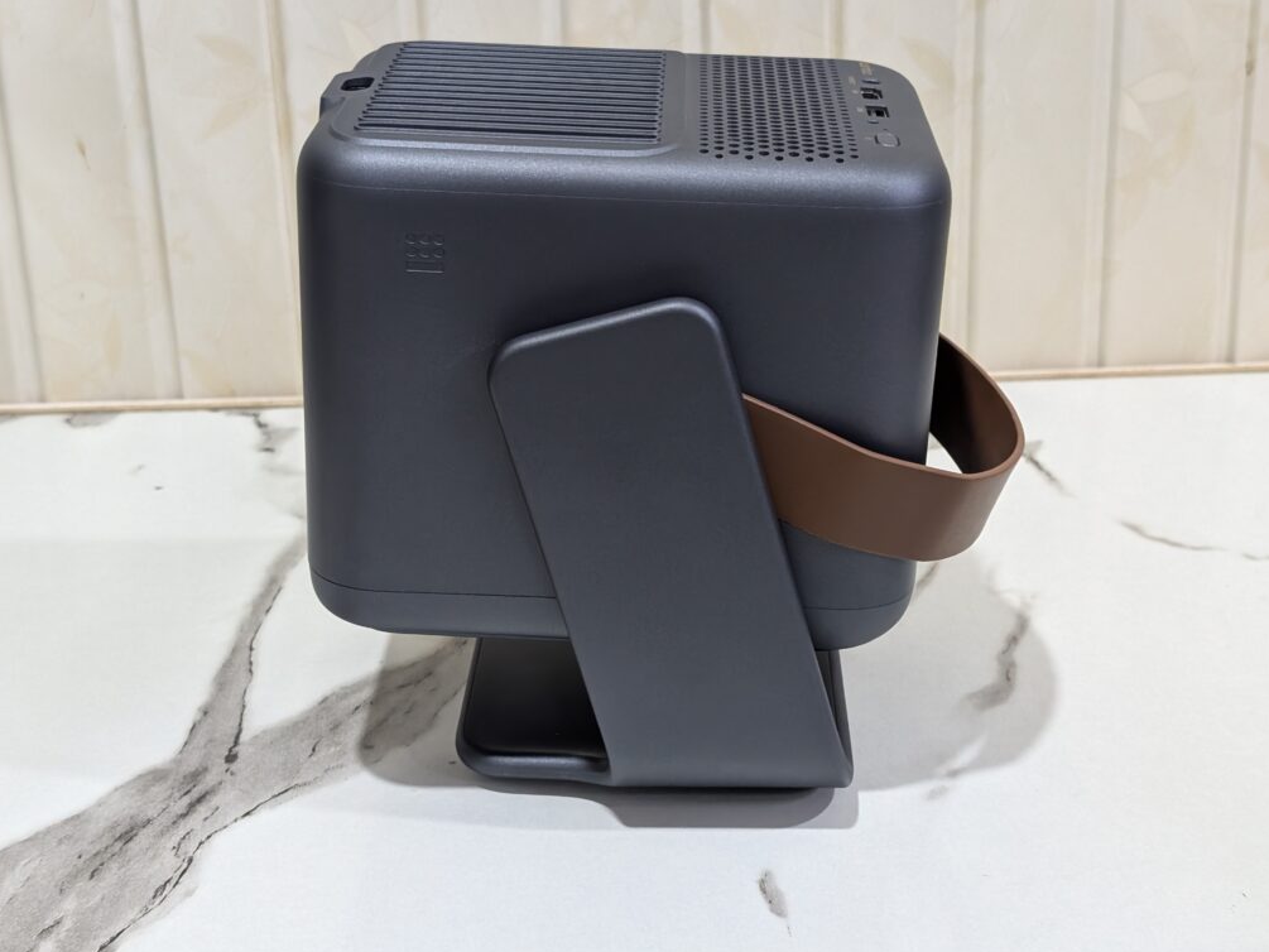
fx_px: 1833
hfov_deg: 38.2
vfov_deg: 29.1
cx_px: 636
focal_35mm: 50
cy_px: 484
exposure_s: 1/84.1
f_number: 1.68
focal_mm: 6.9
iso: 527
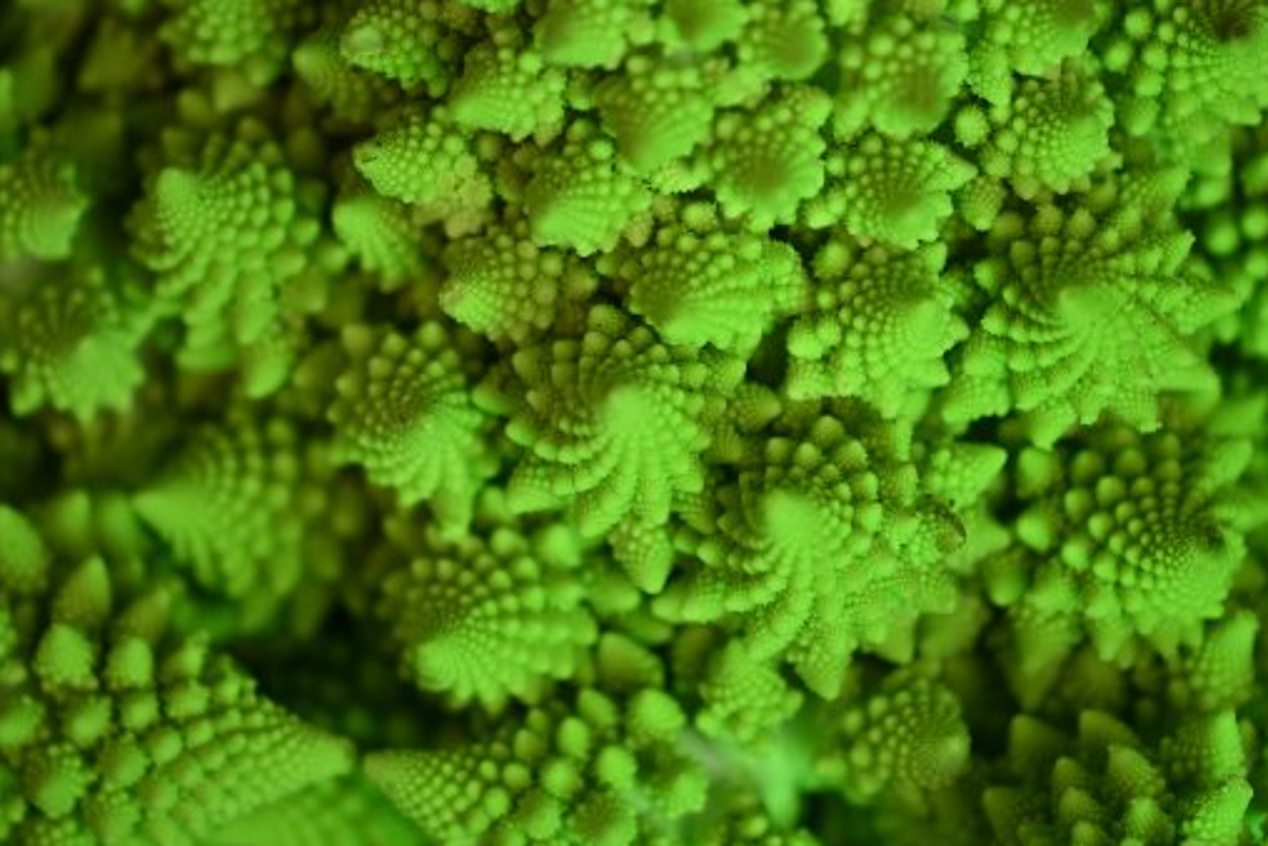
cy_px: 364
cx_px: 761
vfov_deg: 9.0
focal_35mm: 153
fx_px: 5390
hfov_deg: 13.4
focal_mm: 85
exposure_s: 1/60
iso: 160
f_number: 3.8
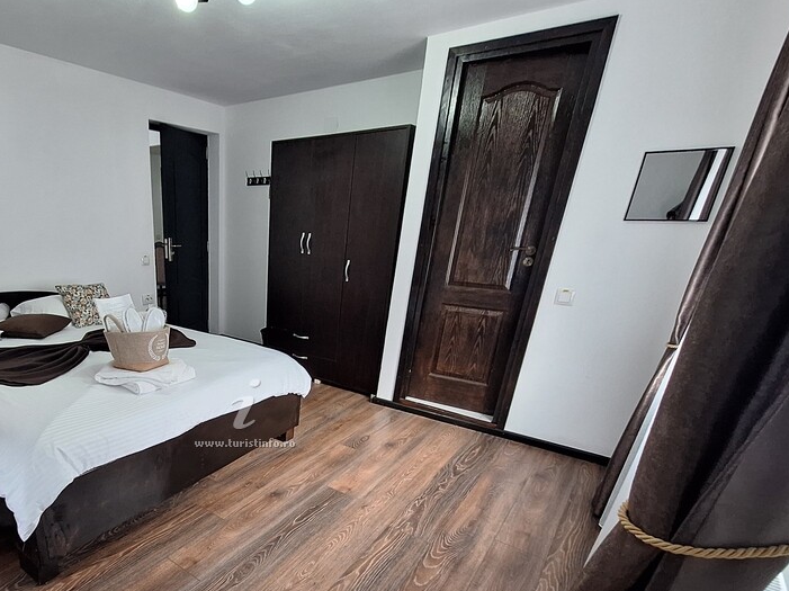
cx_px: 243
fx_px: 433
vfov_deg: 66.1
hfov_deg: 80.9
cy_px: 410
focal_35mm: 19
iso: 160
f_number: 2.2
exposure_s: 1/33
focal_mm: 1.74
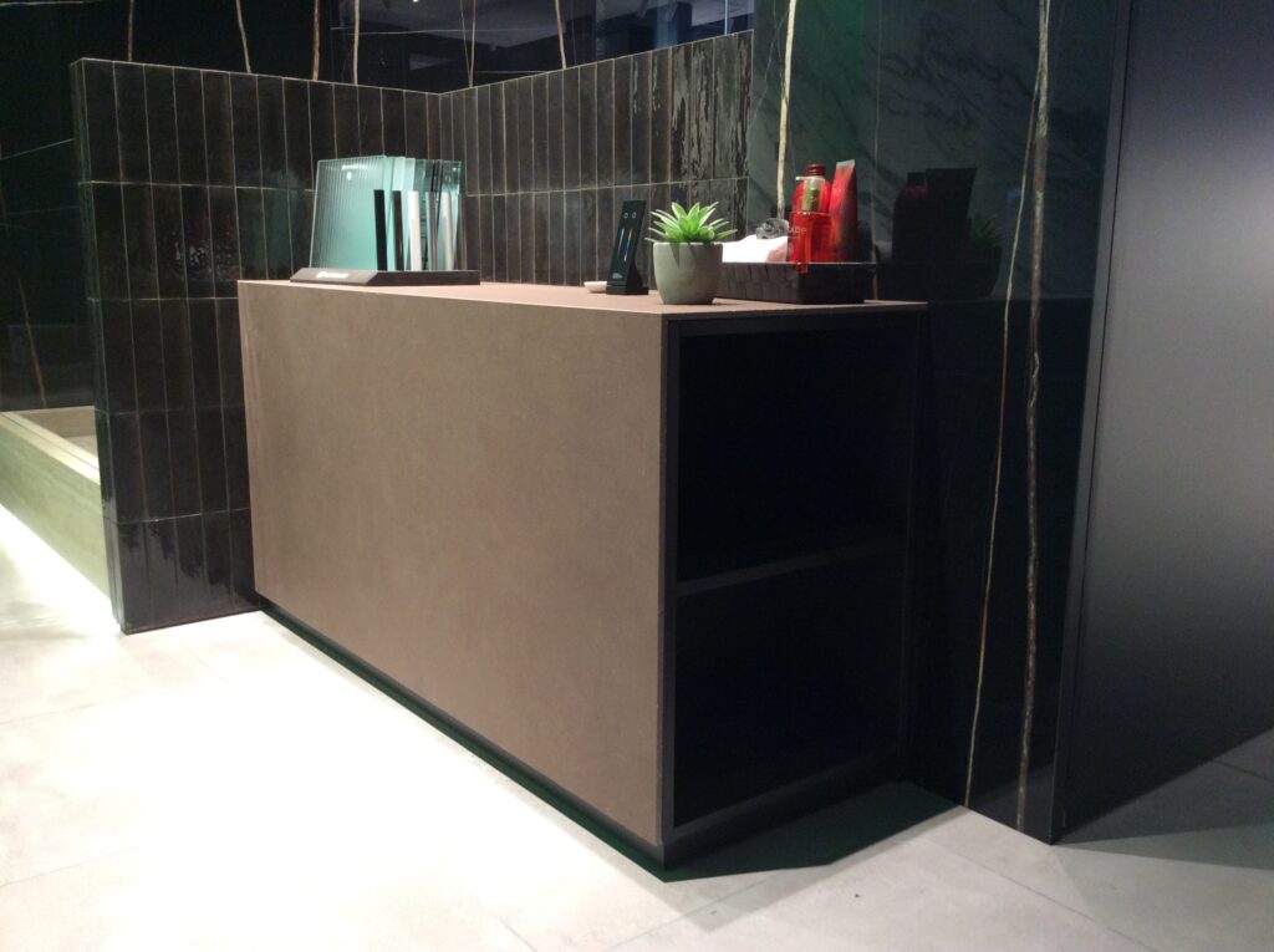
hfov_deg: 56.9
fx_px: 1176
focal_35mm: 32
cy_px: 476
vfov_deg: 44.1
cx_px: 637
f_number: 2.4
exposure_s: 1/25
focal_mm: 3.3
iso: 80
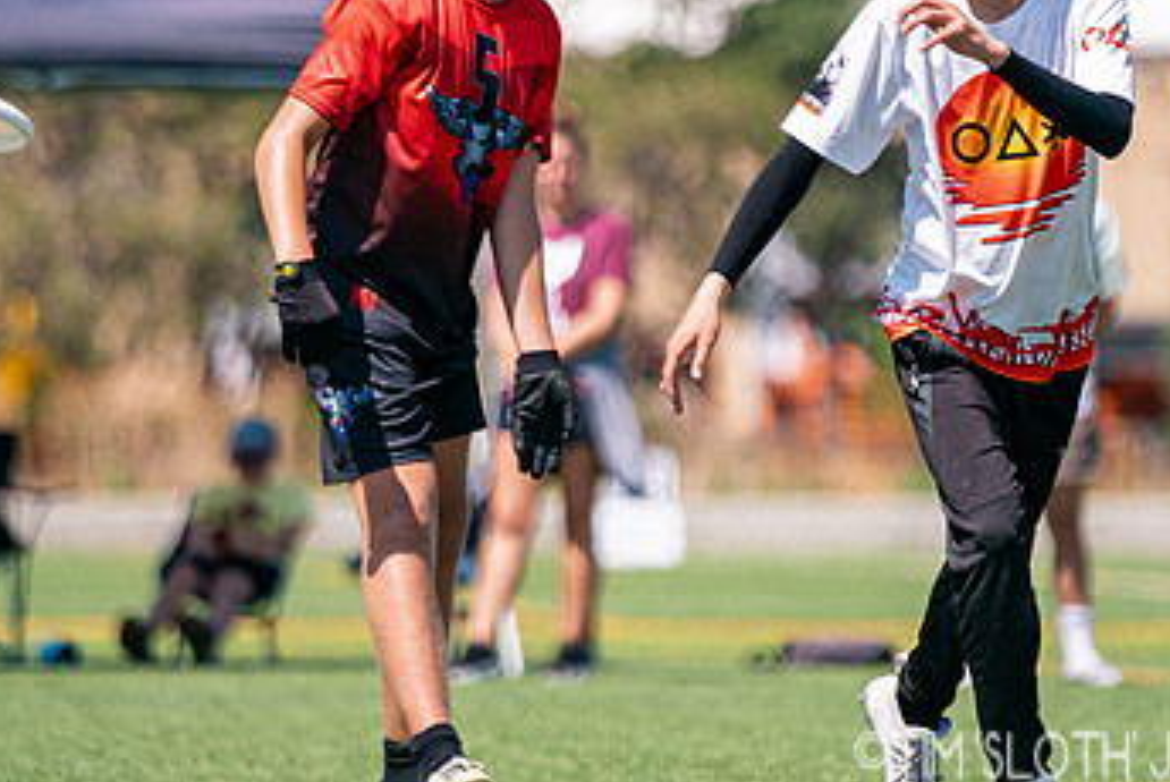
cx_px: 615
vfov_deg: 3.2
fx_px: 13954
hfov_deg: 4.8
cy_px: 261
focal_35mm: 429
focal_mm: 200
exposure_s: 1/16000
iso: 640
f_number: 2.8
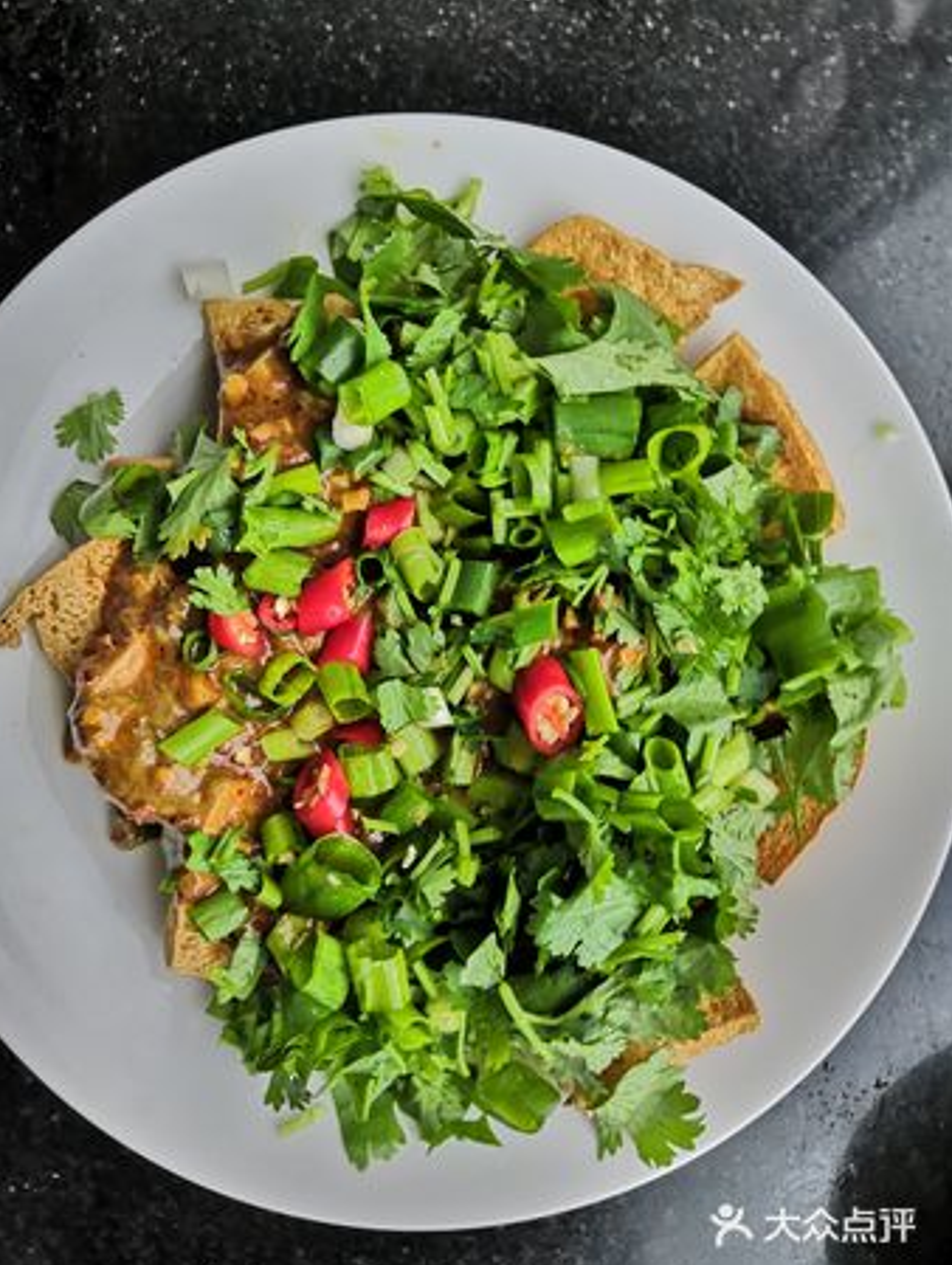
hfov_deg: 49.8
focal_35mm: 28
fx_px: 1024
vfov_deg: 63.4
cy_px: 631
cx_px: 468
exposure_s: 1/100
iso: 64
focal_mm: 3.95
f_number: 1.8
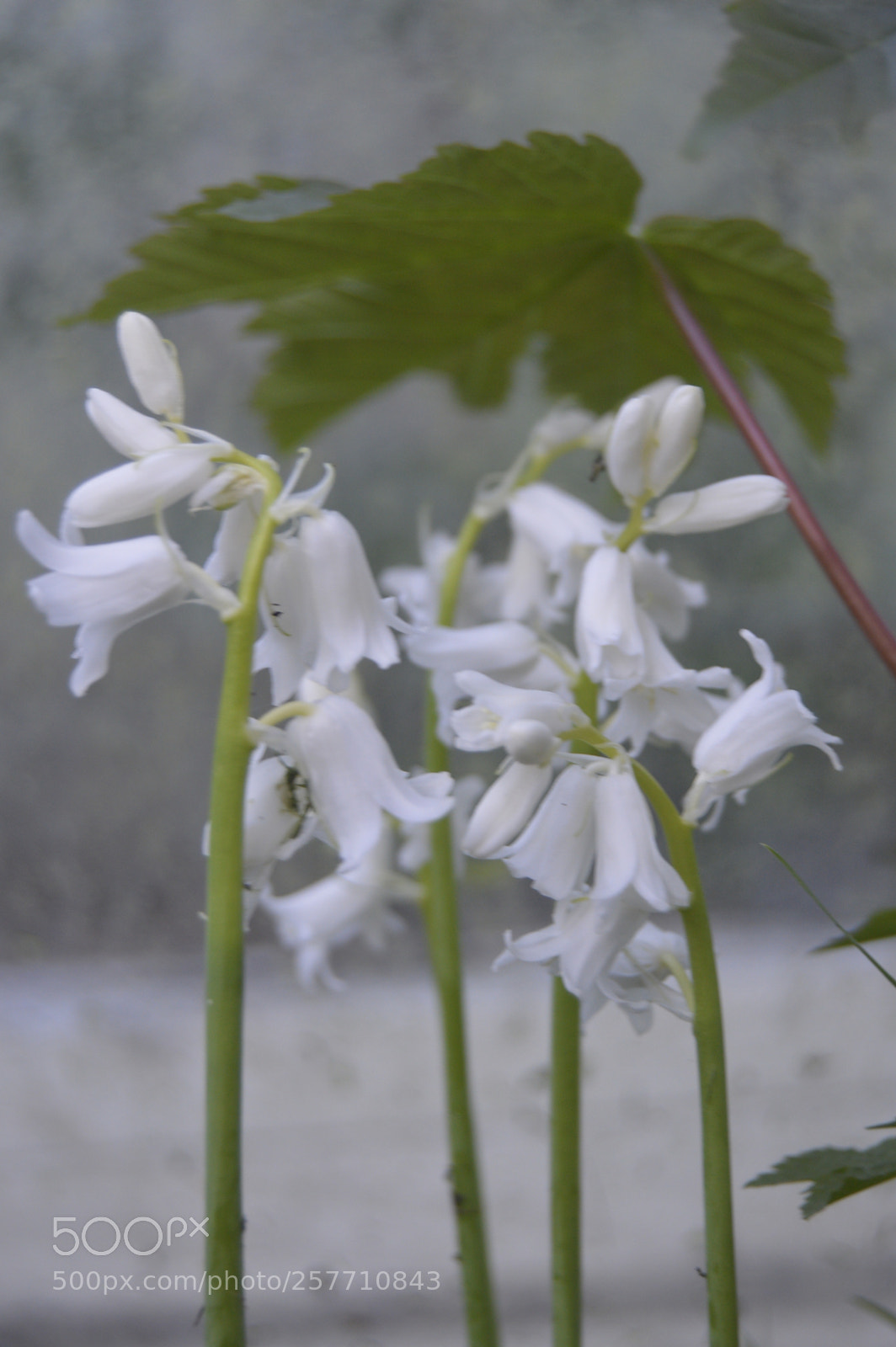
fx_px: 2580
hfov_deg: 19.7
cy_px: 674
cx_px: 448
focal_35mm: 69
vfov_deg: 29.3
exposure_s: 1/60
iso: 400
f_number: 5.3
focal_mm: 46
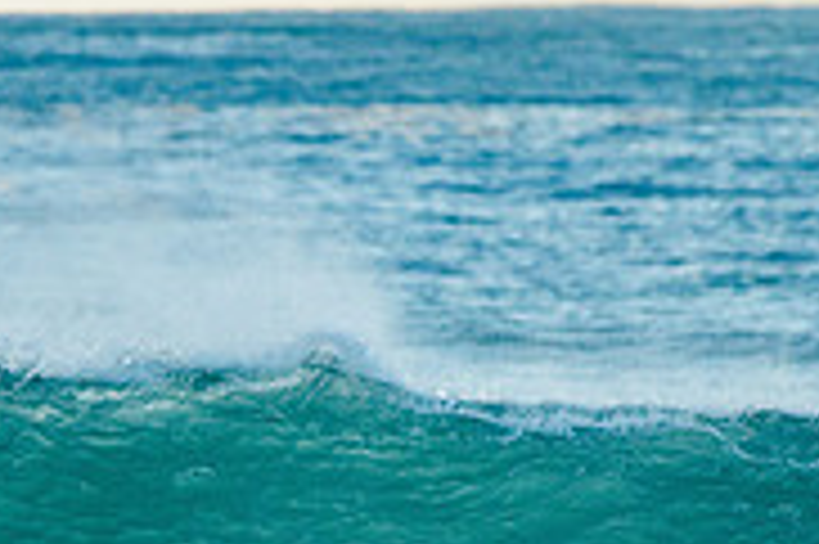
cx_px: -306
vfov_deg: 0.9
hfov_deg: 1.3
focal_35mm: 1594
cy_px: 771
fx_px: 36230
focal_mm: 500
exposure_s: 1/1600
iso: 720
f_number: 5.6
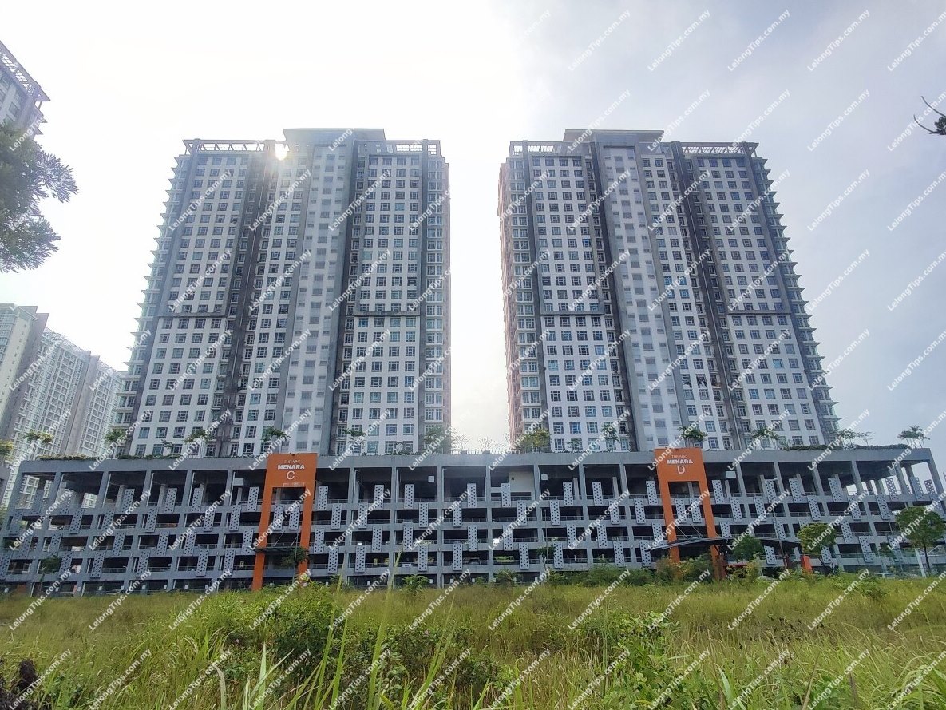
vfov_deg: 78.1
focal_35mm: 16
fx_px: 437
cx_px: 473
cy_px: 355
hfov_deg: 94.5
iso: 50
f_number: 2.2
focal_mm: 1.65
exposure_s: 1/3350
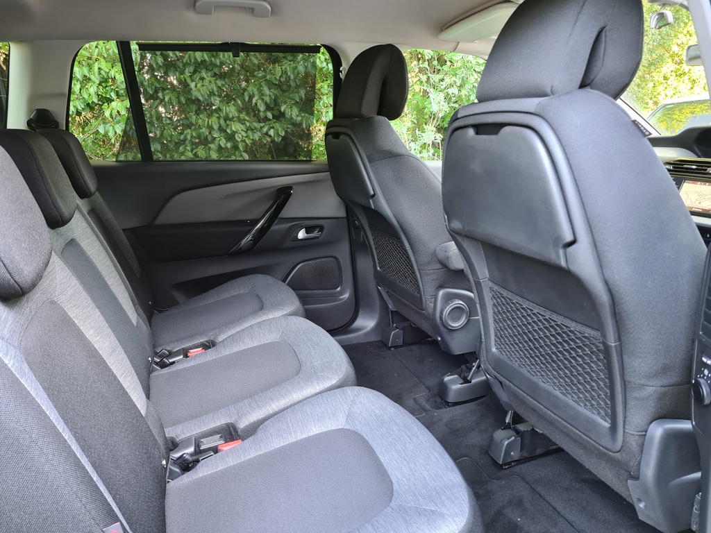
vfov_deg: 53.1
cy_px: 266
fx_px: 534
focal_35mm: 26
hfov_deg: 67.3
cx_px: 356
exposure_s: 1/50
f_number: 1.8
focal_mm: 5.4
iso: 400
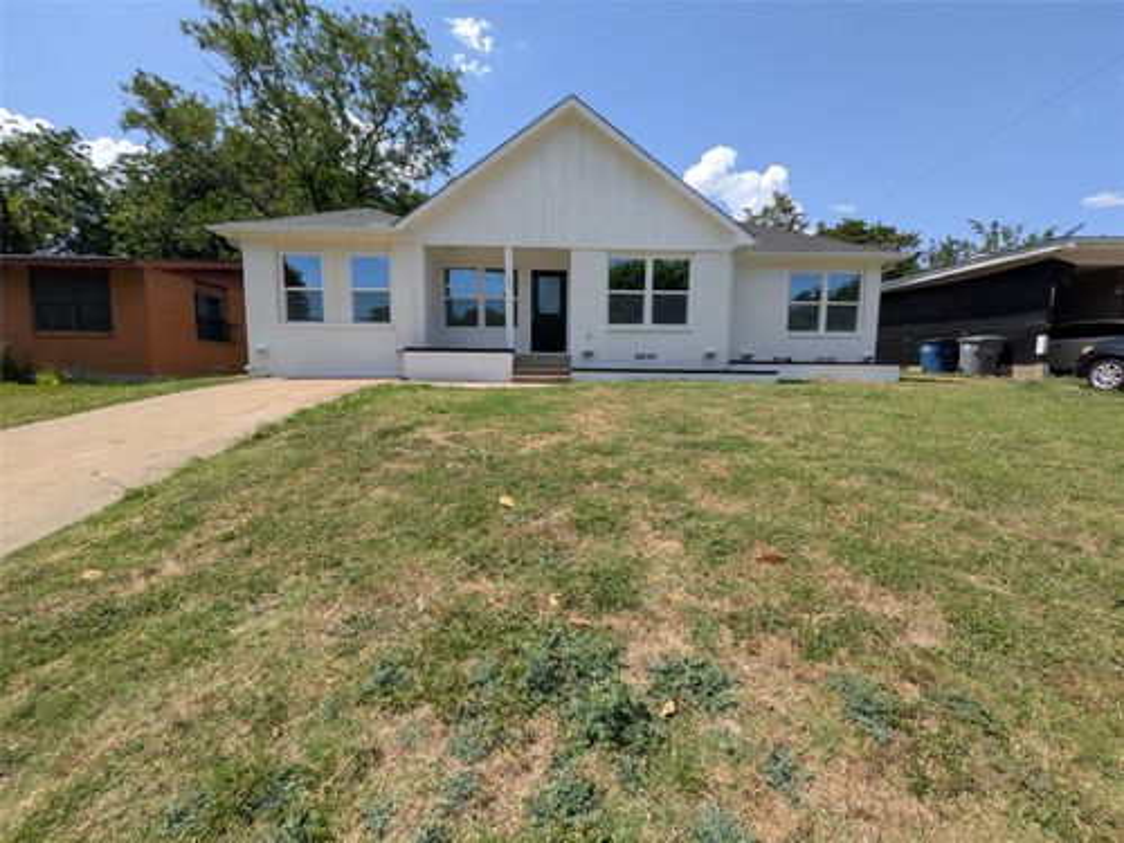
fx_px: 455
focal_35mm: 14
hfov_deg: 102.1
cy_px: 422
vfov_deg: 85.7
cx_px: 562
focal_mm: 1.83
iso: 51
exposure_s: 1/1887
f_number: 2.2
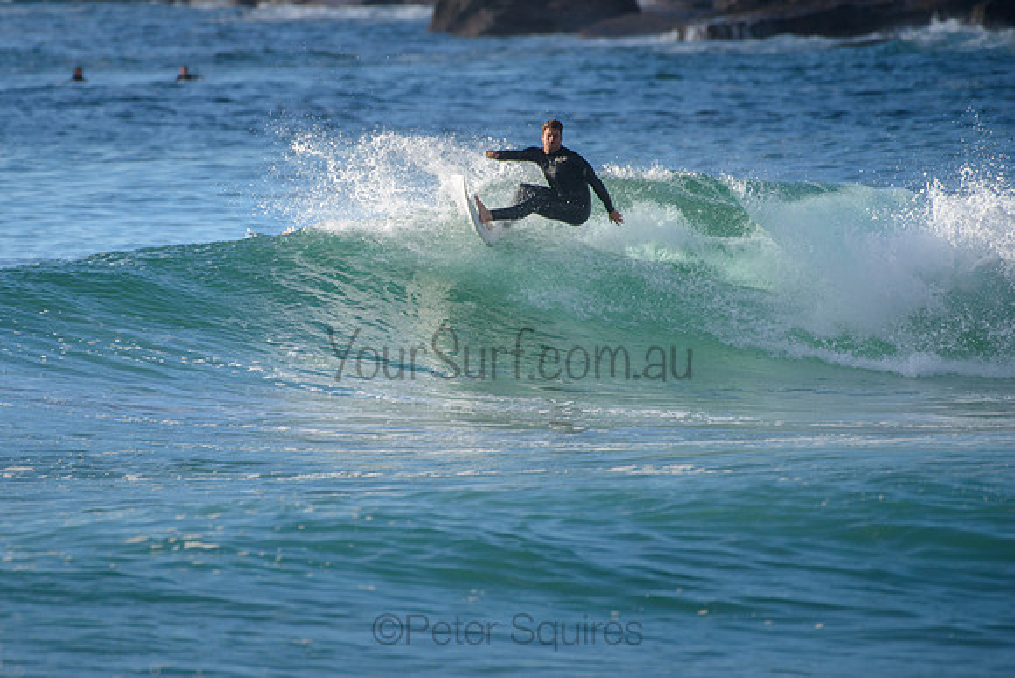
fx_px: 17297
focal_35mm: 613
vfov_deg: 2.2
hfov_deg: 3.4
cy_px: 268
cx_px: 395
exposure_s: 1/2000
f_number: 5.6
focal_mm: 500
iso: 720
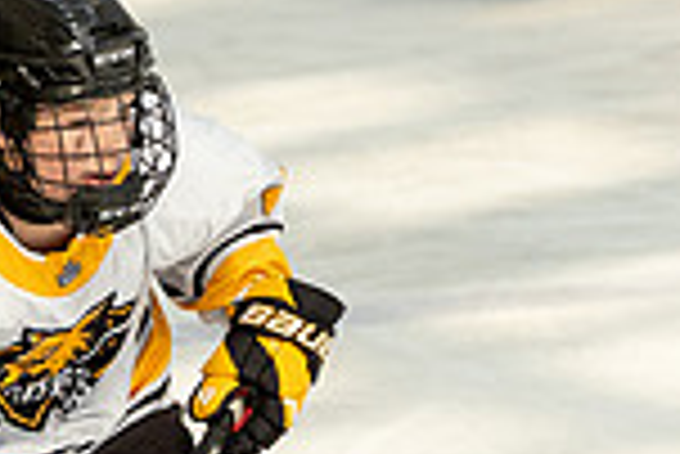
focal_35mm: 531
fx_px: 10039
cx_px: -72
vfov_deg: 2.6
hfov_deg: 3.9
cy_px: 600
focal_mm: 92
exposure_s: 1/1600
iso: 800
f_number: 3.5
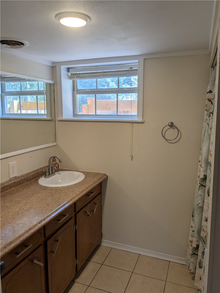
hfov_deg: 51.4
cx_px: 110
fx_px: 229
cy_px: 146
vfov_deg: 65.3
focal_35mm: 27
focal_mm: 4.38
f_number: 1.73
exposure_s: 1/195
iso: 56
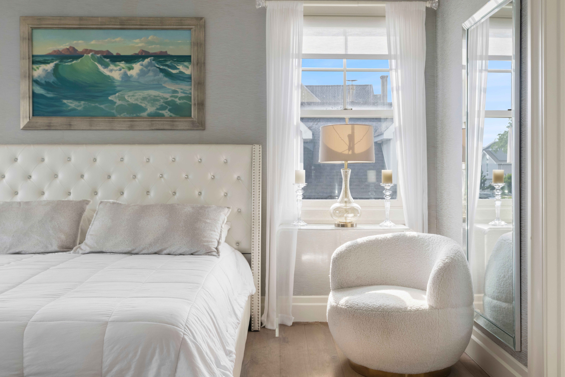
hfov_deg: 74.9
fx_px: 369
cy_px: 188
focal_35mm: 24
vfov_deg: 54.1
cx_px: 282
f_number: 11
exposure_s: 1/5
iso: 320
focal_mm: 23.5
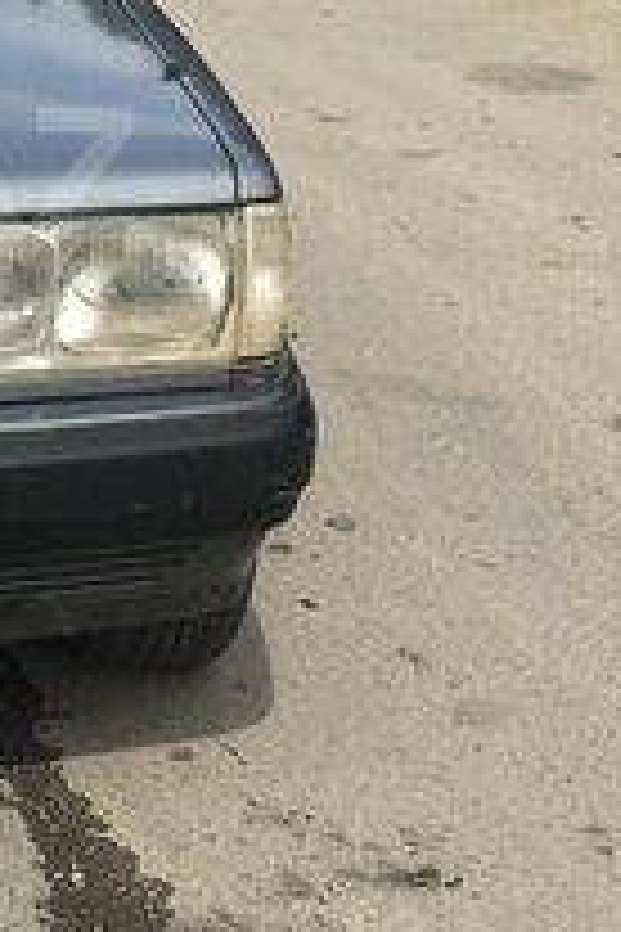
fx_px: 2484
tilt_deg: -13.2
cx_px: -324
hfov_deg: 13.4
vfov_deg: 21.0
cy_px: 173
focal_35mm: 96
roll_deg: +0.1
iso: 25
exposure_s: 1/864
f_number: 2.2
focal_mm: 4.15
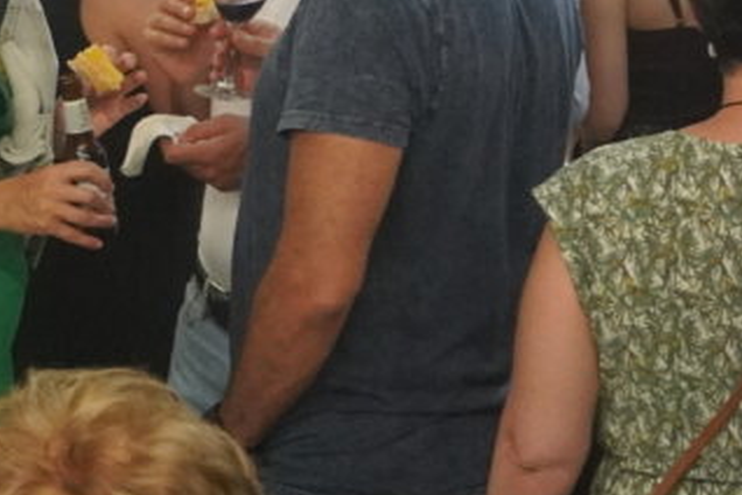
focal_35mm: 157
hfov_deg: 12.7
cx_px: -224
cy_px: 60
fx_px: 3236
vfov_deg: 8.7
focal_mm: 26
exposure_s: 1/160
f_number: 4.5
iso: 3200
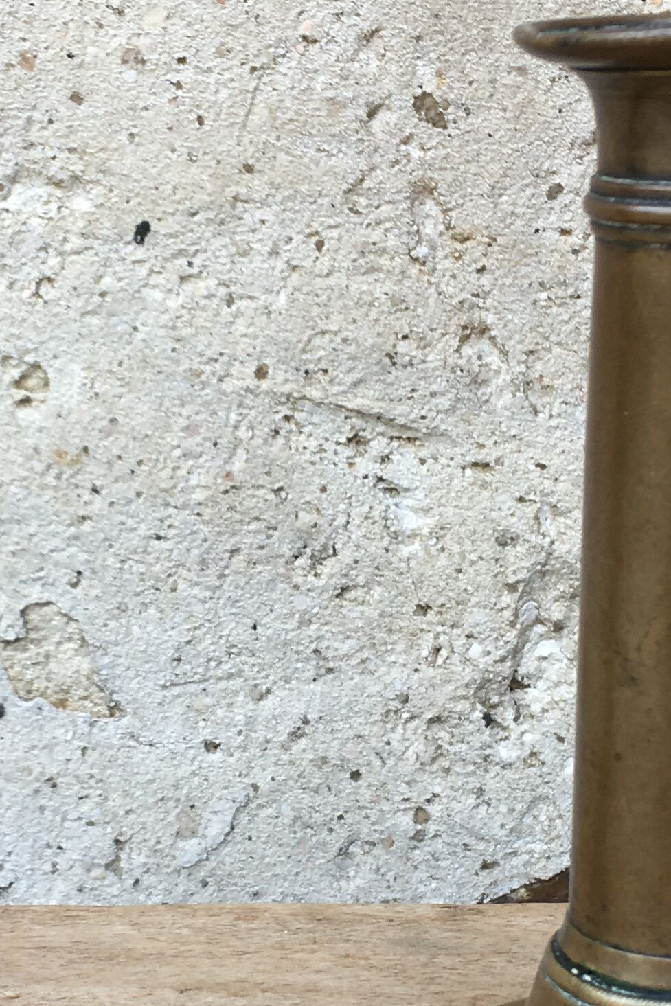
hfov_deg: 16.4
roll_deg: -1.0
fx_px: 2320
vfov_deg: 24.4
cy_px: 665
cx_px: 165
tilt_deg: -16.8
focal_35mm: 83
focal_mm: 4.15
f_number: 2.2
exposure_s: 1/118
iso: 25
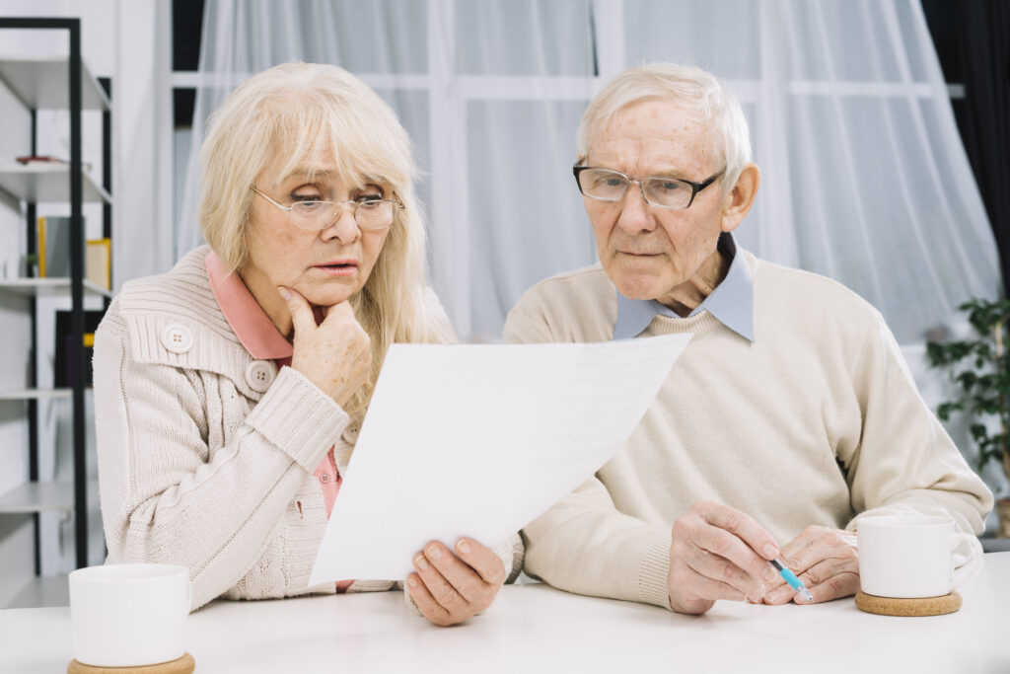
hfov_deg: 39.6
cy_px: 337
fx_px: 1403
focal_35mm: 50
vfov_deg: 27.0
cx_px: 505
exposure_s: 1/160
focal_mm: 50
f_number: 6.3
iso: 100
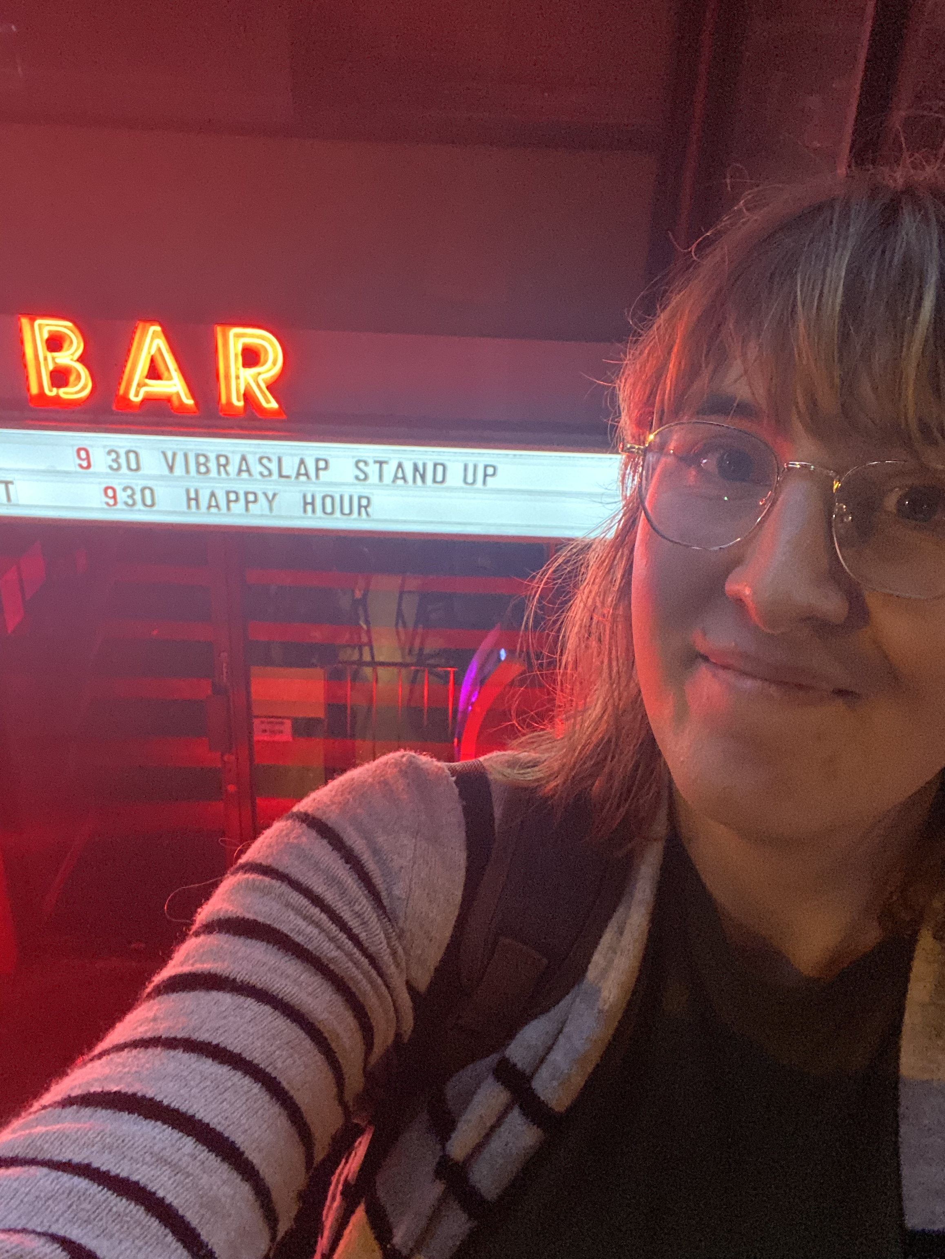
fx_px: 1092
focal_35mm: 30
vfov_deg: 60.0
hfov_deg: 46.8
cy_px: 630
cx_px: 472
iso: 250
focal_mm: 2.71
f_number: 2.2
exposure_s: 1/40
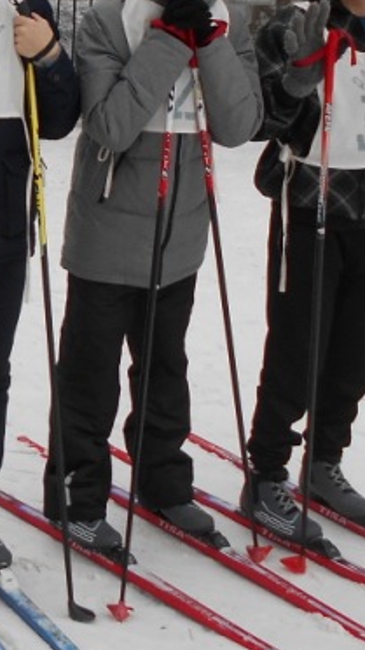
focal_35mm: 78
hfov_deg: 14.5
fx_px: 1343
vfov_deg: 27.1
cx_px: -164
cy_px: 243
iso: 80
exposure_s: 1/80
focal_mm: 4.6
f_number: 3.2
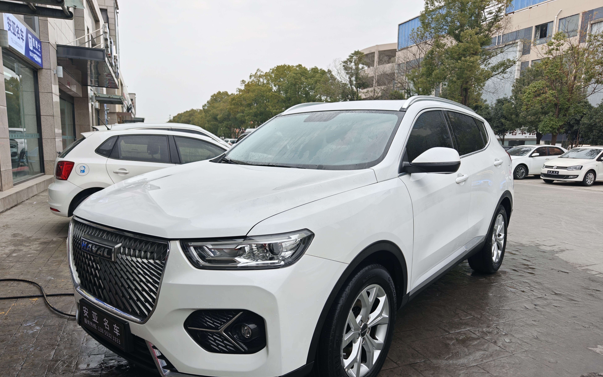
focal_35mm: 25
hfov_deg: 72.5
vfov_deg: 49.2
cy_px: 210
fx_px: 411
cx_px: 294
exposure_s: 1/200
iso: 80
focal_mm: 8.67
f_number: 1.8
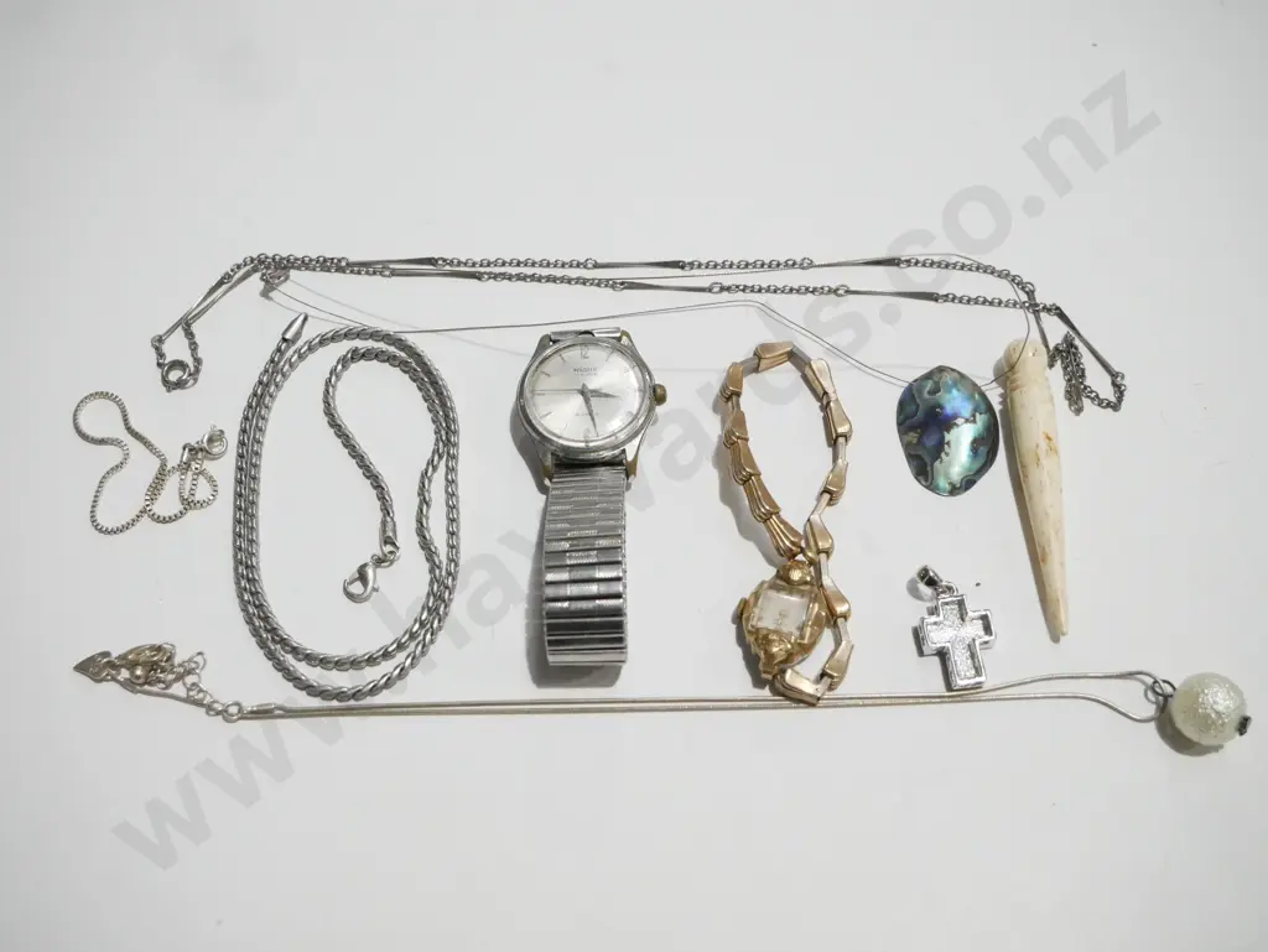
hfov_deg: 46.8
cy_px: 476
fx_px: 1466
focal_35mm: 40
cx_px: 634
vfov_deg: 36.0
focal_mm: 20
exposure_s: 1/500
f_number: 5.6
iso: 3200
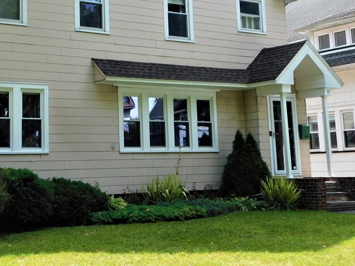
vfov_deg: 23.3
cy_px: 53
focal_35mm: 62
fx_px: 635
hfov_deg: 30.7
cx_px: 91
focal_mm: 6.3
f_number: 3.5
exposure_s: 1/320
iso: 125
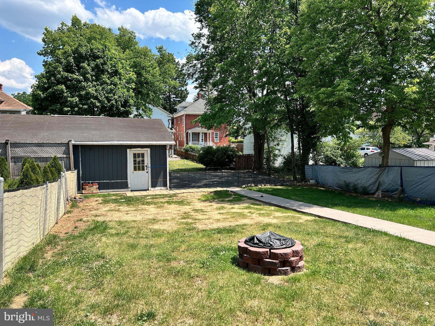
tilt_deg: -4.4
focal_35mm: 26
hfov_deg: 67.3
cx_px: 218
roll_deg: -0.6
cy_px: 163
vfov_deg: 53.1
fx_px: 327
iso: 50
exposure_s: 1/2252
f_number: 1.5
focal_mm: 5.7
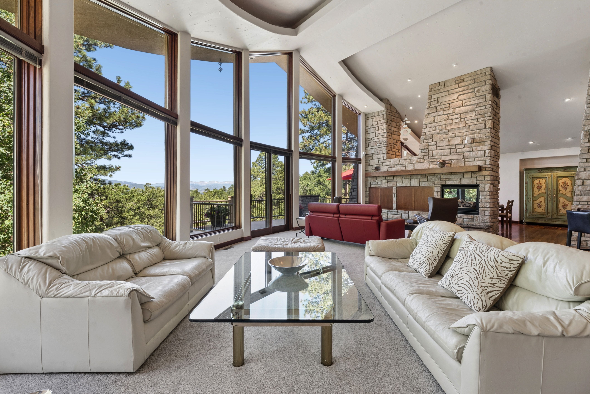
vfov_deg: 73.8
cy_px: 197
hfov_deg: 96.7
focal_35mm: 16
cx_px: 295
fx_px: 262
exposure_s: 1/50
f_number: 14
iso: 640
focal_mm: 16
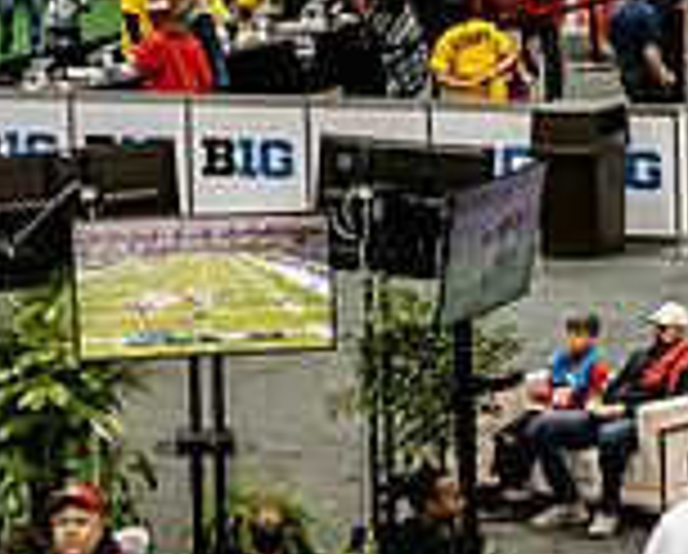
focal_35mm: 266
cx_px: 1282
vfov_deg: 5.8
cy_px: -16
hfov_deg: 7.0
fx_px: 5427
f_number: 2.8
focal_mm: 36
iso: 4000
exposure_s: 1/800
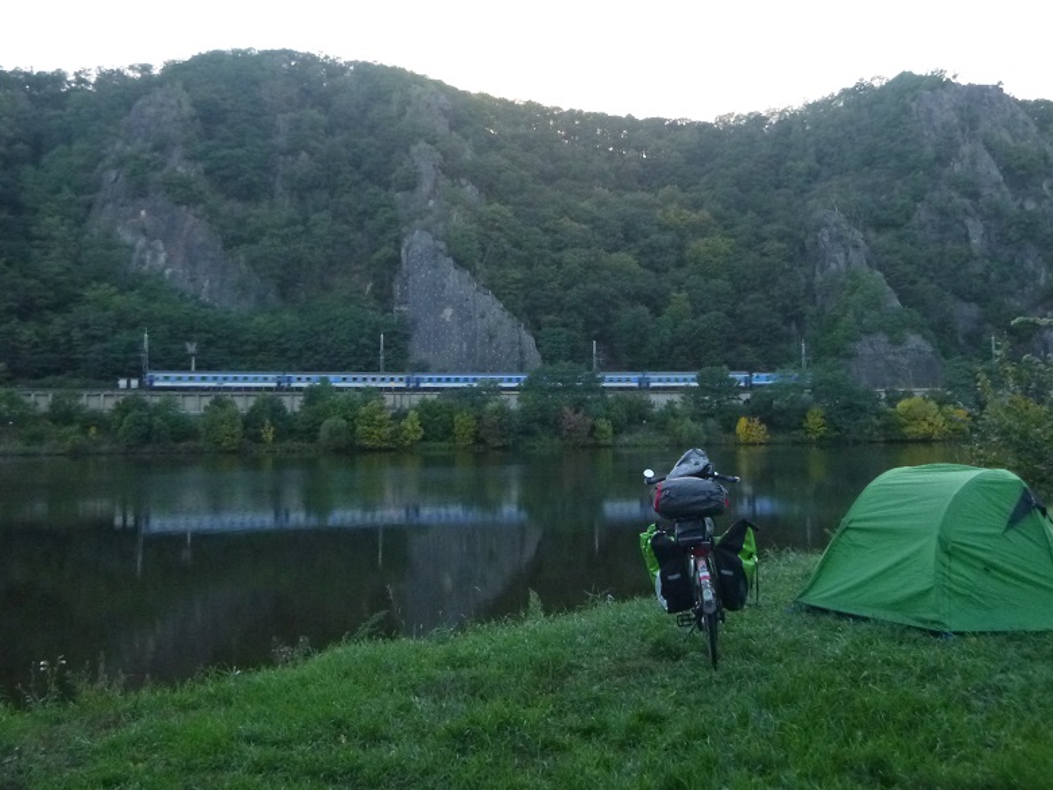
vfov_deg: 44.0
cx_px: 612
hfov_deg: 56.5
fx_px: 974
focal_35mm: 32
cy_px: 333
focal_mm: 4.5
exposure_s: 1/40
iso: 400
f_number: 3.9
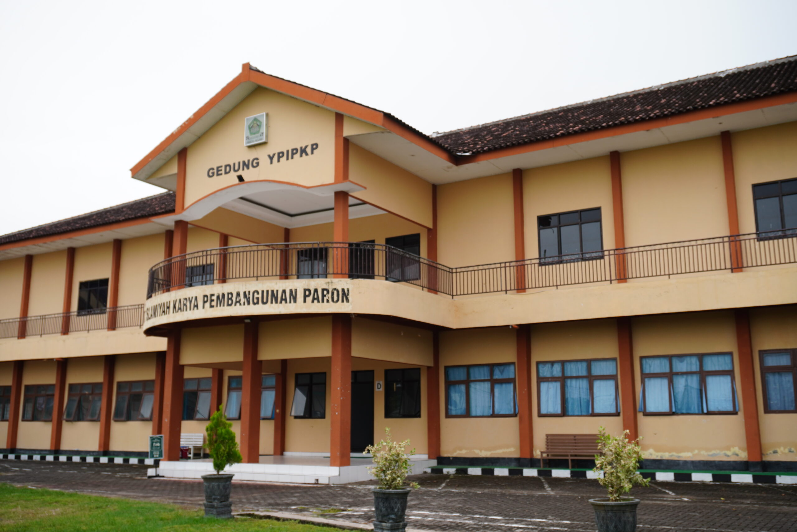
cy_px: 266
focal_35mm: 34
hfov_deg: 55.1
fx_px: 764
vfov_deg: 38.4
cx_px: 398
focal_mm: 23
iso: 100
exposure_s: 1/400
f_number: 5.6
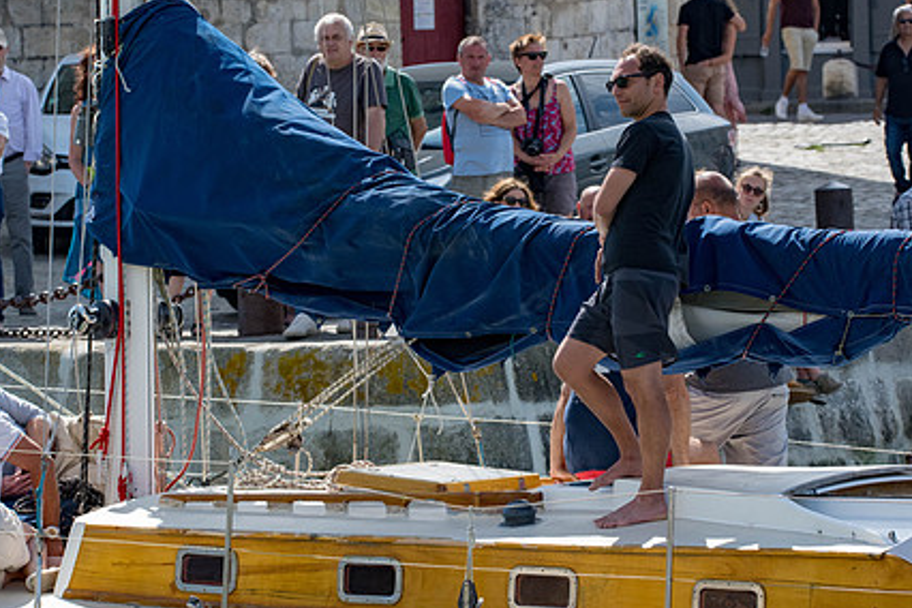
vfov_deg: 4.8
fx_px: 7245
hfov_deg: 7.2
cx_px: 490
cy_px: 352
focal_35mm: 286
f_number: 11
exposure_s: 1/800
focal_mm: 210
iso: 800
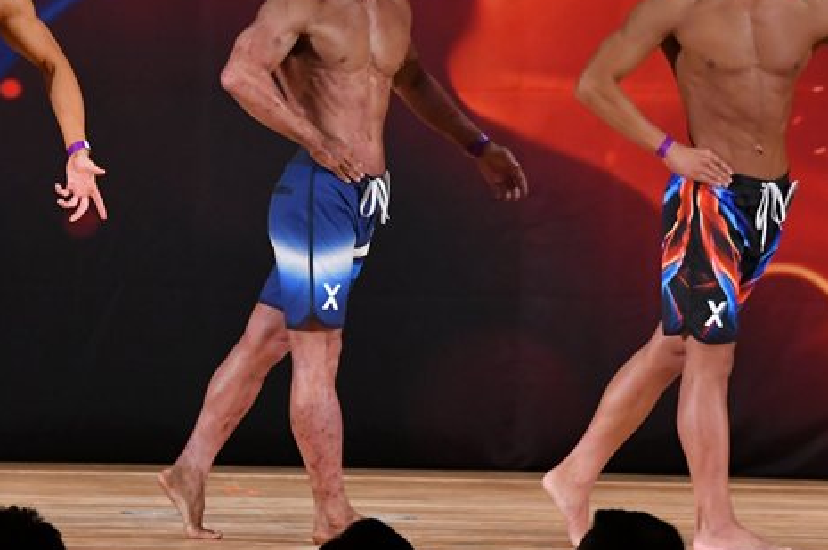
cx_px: 188
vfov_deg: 3.8
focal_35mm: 362
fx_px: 8317
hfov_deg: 5.7
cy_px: 176
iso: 3200
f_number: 5.6
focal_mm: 145
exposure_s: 1/400
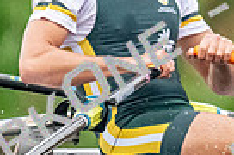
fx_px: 24895
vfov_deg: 0.4
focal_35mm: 3839
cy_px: 2
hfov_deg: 0.5
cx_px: 468
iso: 4000
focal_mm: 600
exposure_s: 1/2500
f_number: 4
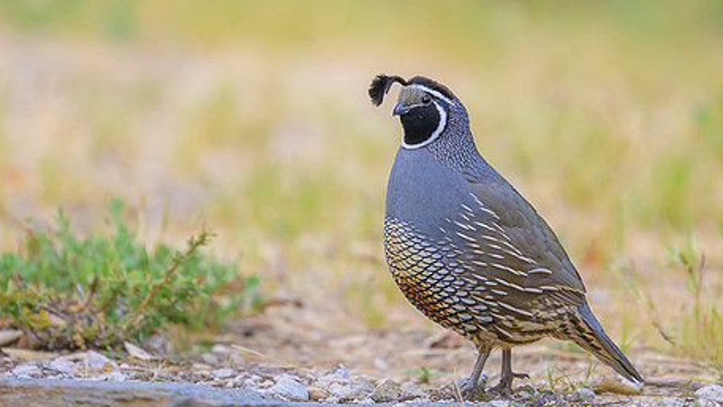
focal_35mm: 967
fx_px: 18537
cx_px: 358
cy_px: 128
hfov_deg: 2.2
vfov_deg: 1.3
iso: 800
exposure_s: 1/640
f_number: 4
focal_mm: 560
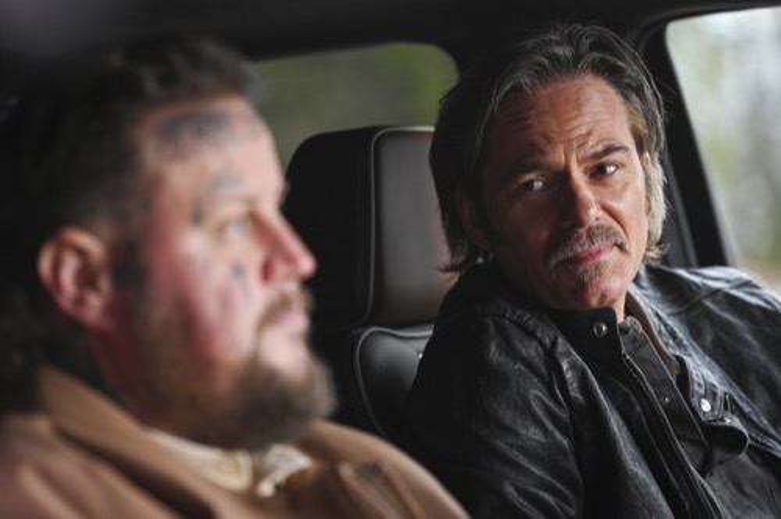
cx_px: 390
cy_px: 260
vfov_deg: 12.2
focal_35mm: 112
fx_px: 2427
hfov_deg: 18.3
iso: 800
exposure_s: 1/250
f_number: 2.8
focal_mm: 112
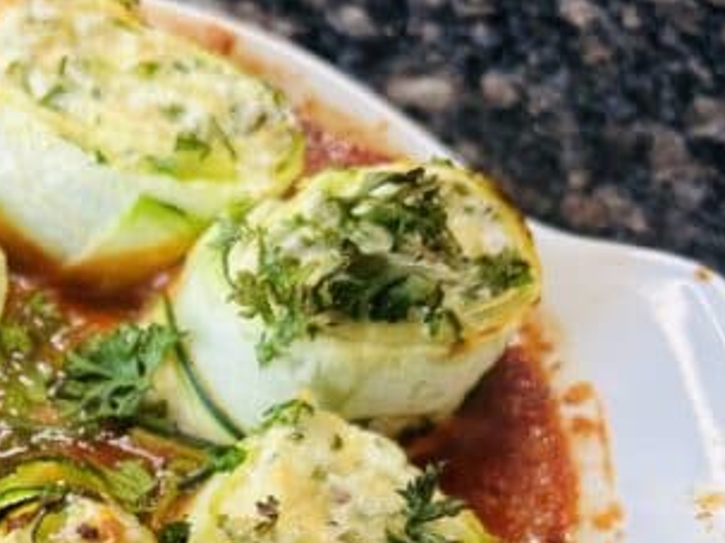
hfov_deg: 29.3
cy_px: 482
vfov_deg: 23.4
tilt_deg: -55.5
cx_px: -26
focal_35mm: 61
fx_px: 1277
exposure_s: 1/50
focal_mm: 5.7
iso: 125
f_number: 1.5
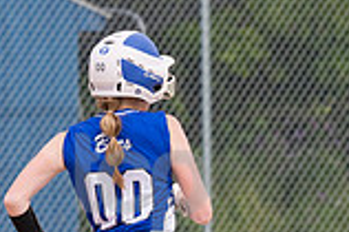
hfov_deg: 1.9
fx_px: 10653
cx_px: 141
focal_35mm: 1100
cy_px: 212
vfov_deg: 1.2
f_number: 5.6
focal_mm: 200
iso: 320
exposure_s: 1/1600
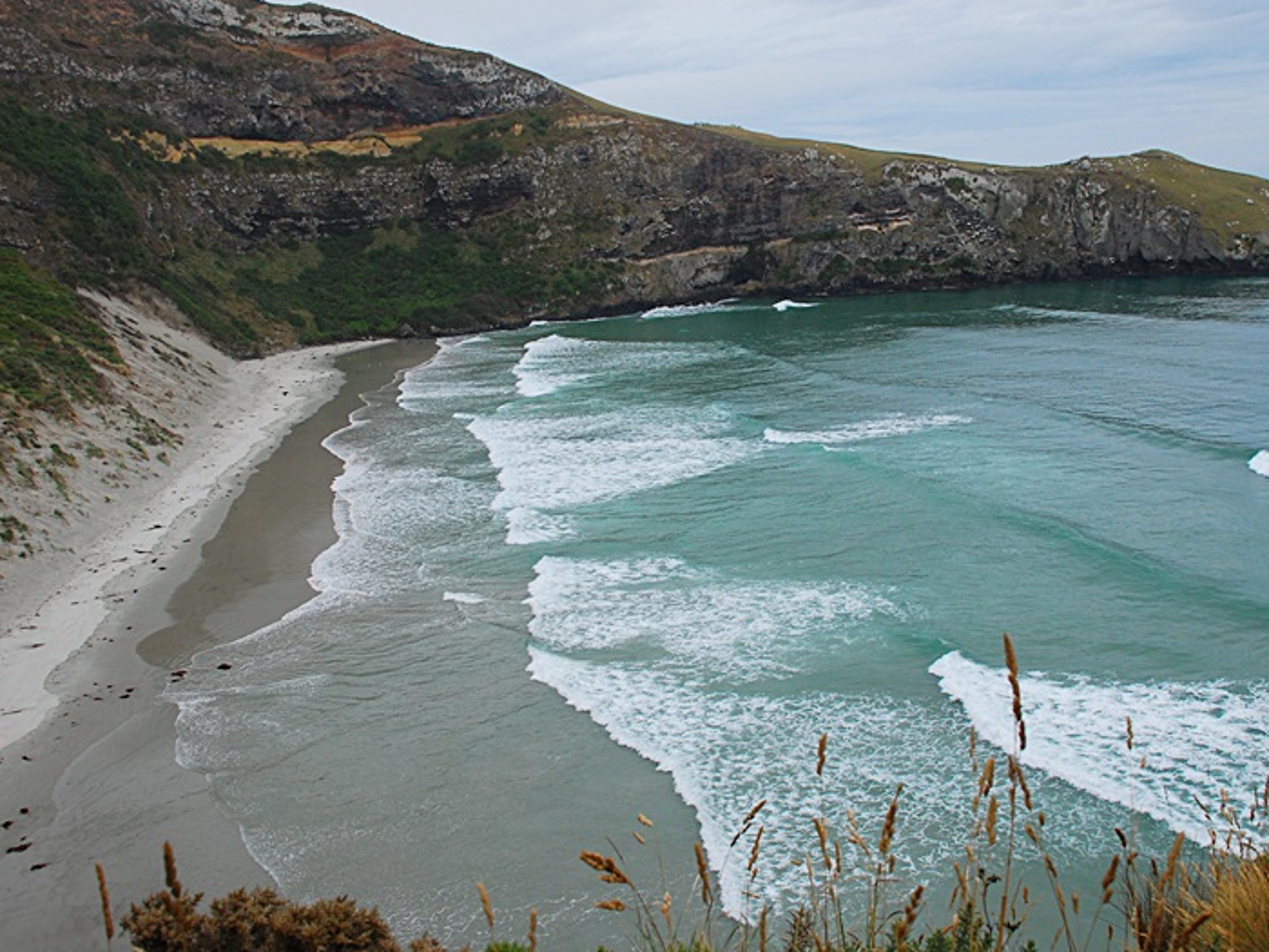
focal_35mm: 33
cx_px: 673
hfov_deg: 55.3
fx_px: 1210
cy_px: 470
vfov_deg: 42.9
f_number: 6.3
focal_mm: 20
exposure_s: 1/500
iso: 400
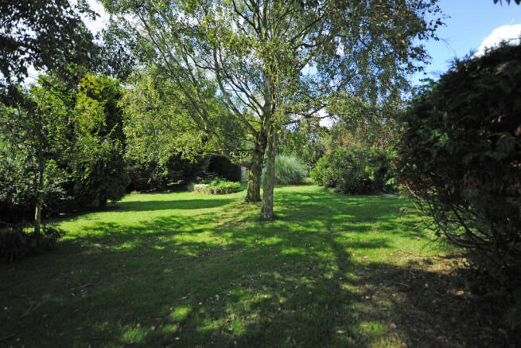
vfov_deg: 70.5
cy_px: 174
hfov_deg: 93.3
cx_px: 260
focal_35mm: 17
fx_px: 246
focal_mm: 17
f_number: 2.8
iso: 320
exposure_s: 1/2000
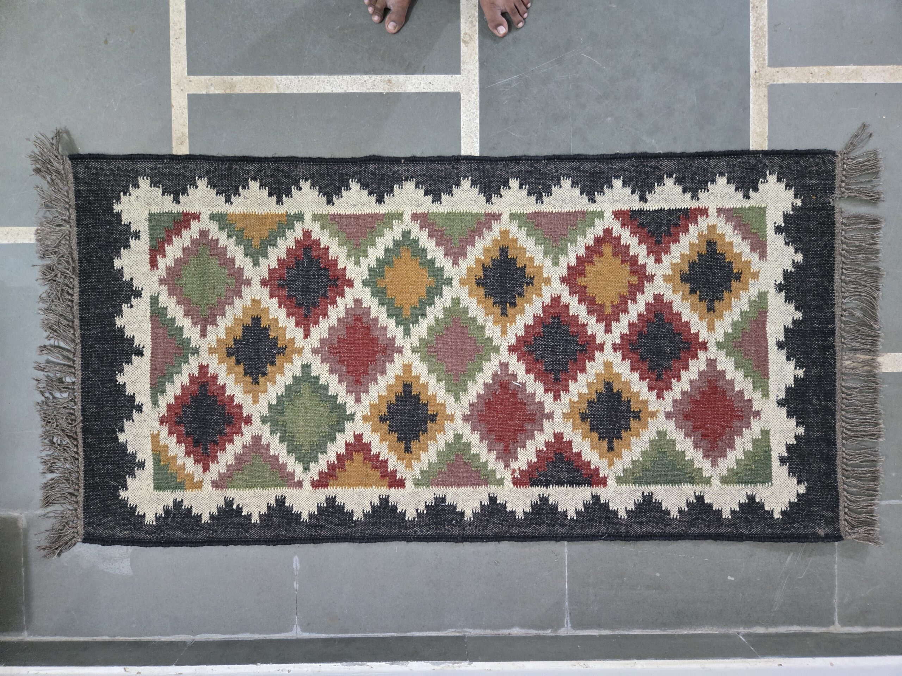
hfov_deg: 73.9
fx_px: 599
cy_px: 338
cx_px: 451
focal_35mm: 23
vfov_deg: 58.9
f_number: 1.8
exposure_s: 1/100
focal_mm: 5.4
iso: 1250
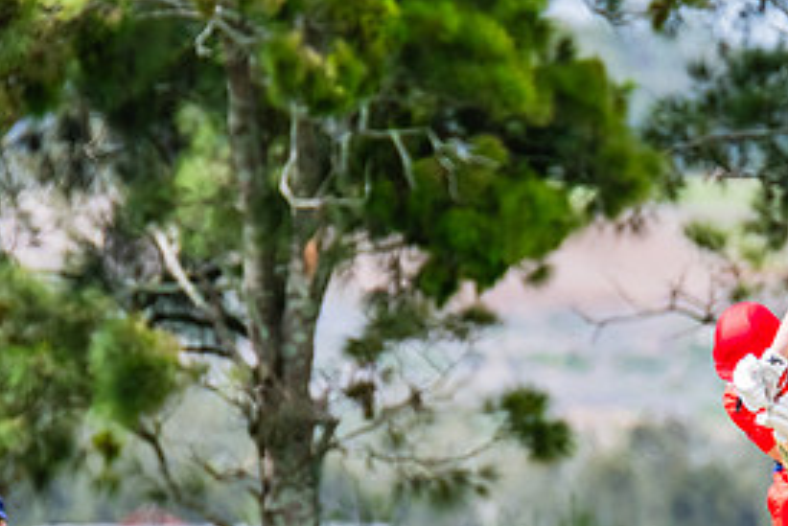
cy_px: 507
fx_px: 27944
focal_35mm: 1276
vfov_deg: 1.1
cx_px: 762
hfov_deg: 1.6
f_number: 10
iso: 800
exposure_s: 1/1250
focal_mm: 600
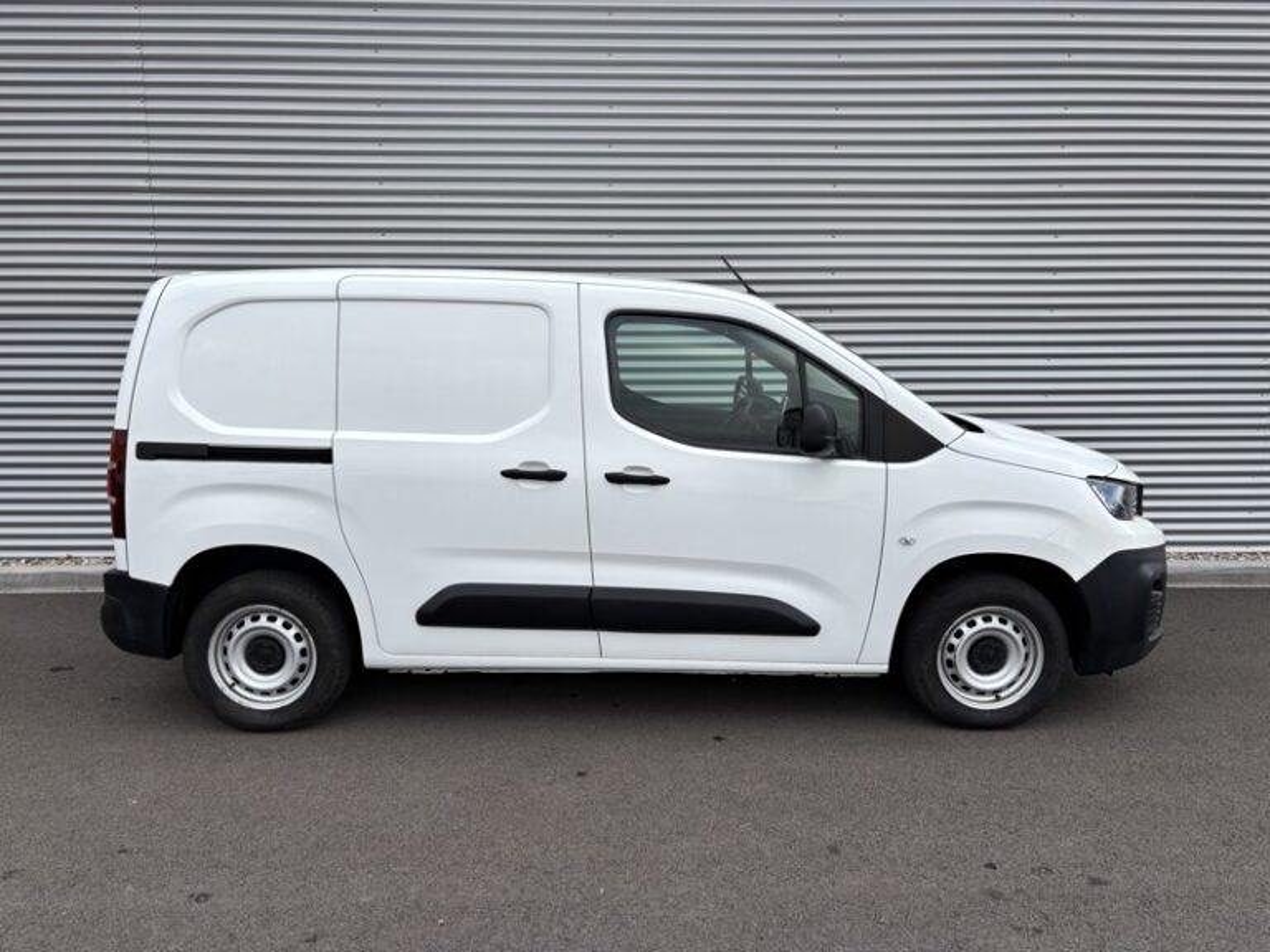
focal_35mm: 26
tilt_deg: -8.1
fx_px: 954
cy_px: 476
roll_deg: +0.3
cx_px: 635
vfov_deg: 53.1
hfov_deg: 67.3
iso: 50
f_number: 1.6
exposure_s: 1/707
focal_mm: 5.96
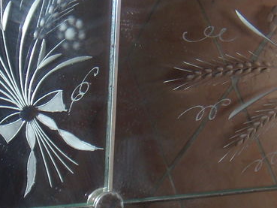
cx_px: 178
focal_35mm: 103
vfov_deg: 14.4
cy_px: 103
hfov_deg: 19.0
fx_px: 824
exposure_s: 1/60.2
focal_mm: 6.4
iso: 64
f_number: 3.5
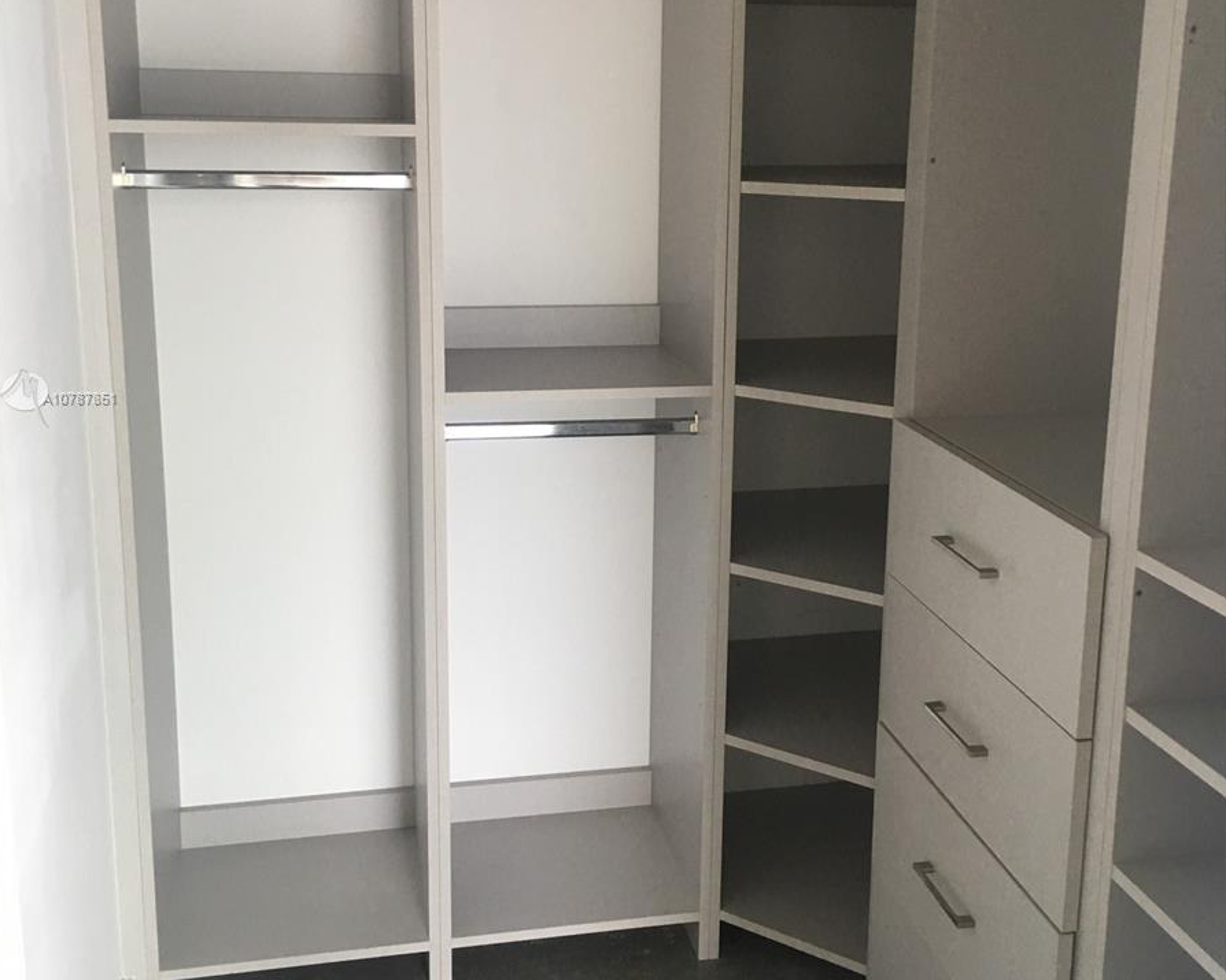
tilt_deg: -9.1
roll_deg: -0.7
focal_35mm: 38
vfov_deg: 39.0
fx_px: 1379
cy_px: 399
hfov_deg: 47.9
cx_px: 612
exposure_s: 1/17
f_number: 2.2
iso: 50
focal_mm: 4.15
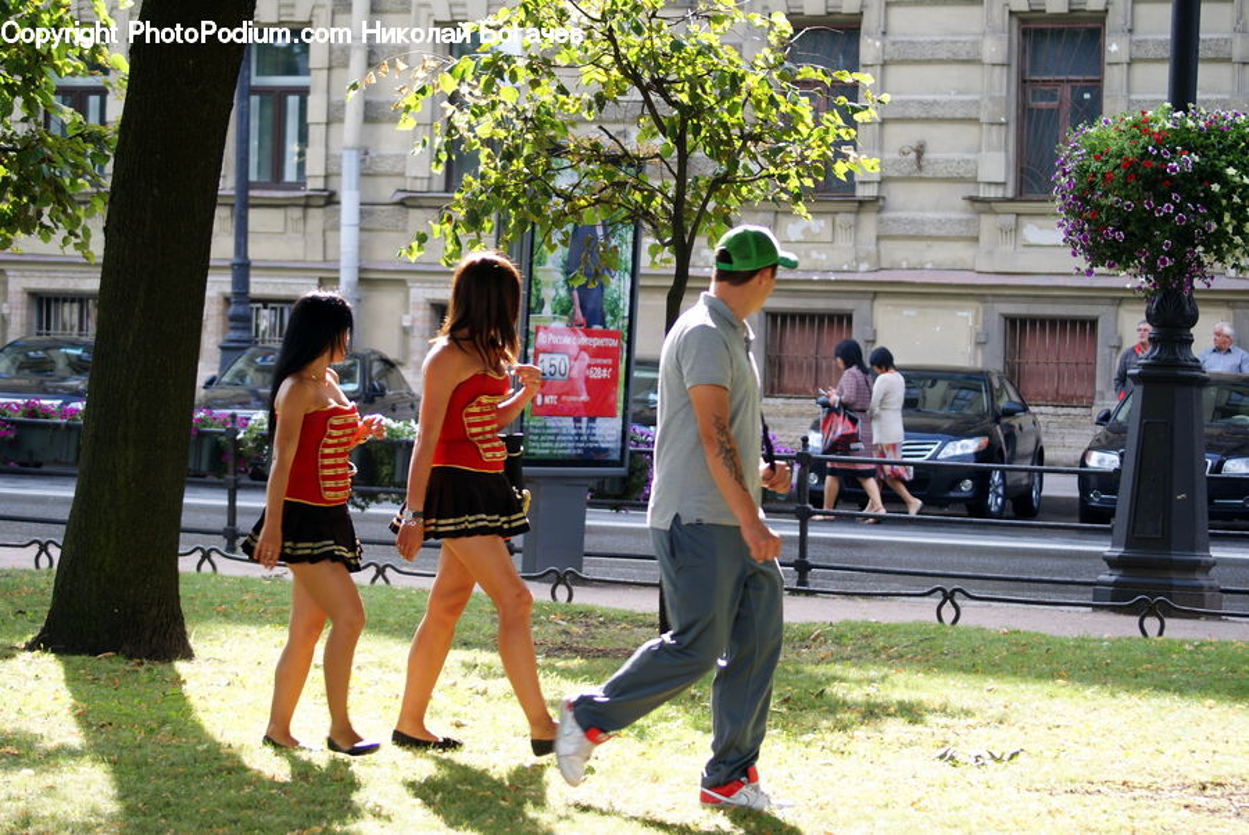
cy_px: 418
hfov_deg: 18.2
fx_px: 3907
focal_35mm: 112
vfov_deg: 12.2
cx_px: 624
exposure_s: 1/125
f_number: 4.5
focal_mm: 75
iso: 125
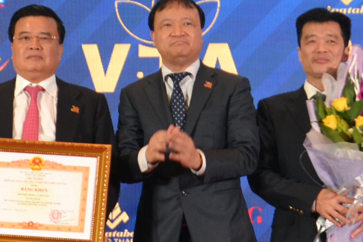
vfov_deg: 7.1
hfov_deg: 10.7
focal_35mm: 192
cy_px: 18
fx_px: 1936
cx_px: 189
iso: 400
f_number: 4
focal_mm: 28
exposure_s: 1/50
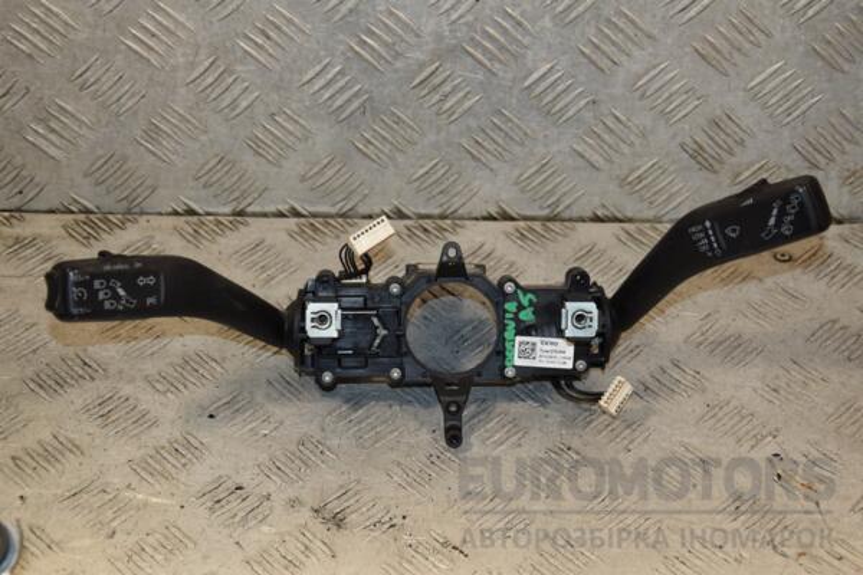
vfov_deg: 18.2
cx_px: 432
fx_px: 1798
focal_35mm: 75
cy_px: 288
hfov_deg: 27.0
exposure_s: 1/200
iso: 800
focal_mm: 50
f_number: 6.3
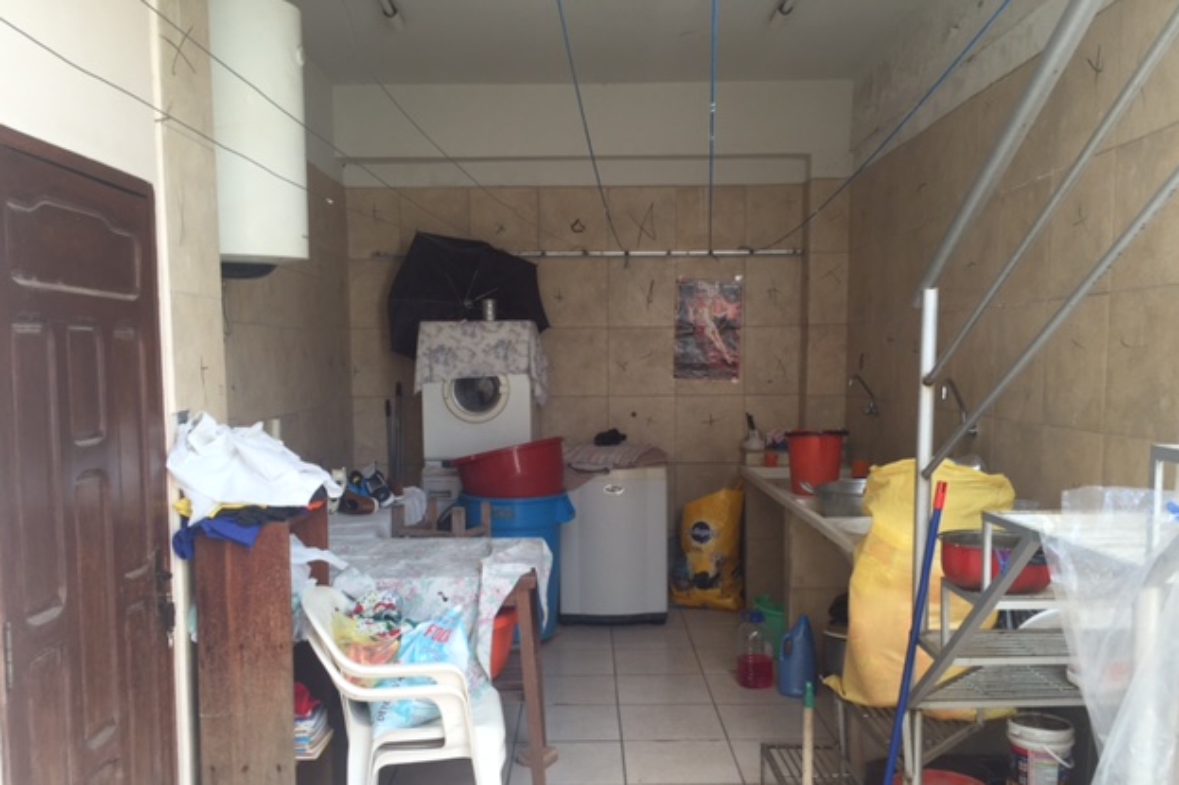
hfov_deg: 60.3
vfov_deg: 42.2
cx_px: 589
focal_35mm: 31
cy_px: 452
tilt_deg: -6.9
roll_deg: -0.1
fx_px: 1015
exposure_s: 1/103
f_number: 2.2
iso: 32
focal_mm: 4.15
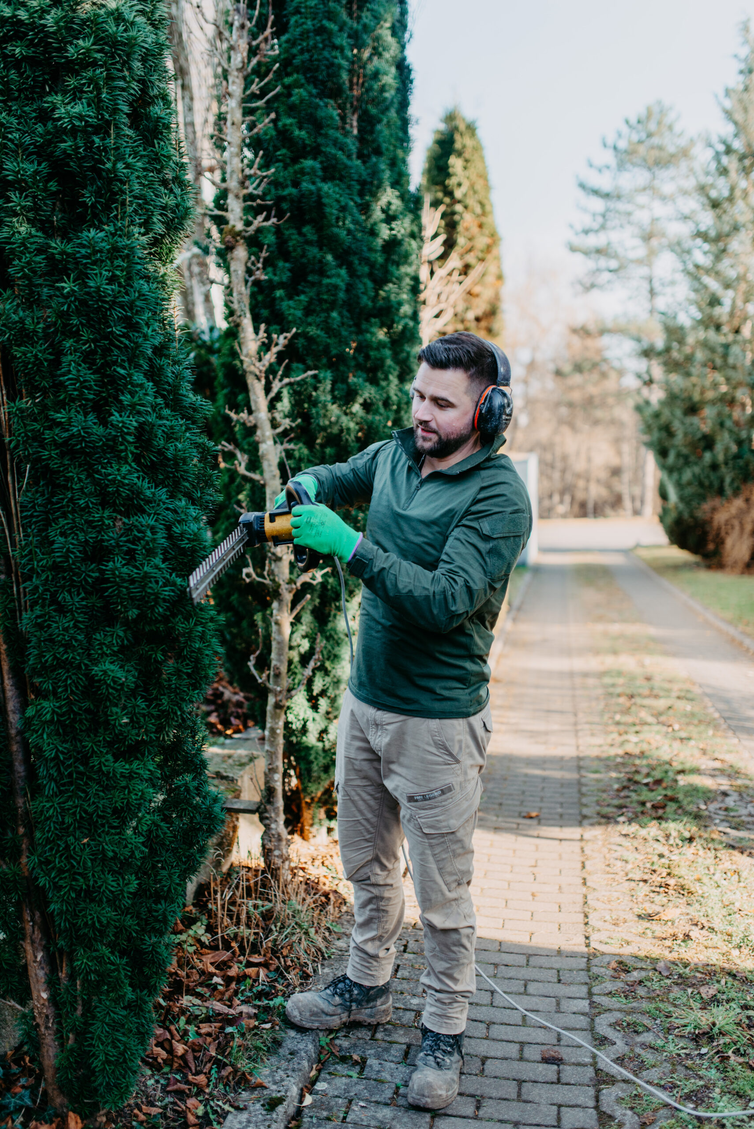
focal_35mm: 35
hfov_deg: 37.9
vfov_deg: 54.4
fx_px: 1098
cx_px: 377
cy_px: 564
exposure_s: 1/1600
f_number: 1.8
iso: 160
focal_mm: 35
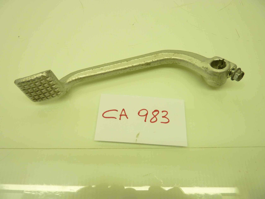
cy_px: 100
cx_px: 132
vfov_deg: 54.9
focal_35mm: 25
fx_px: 191
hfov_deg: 69.4
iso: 80
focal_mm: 4.1
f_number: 3.3
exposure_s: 1/40
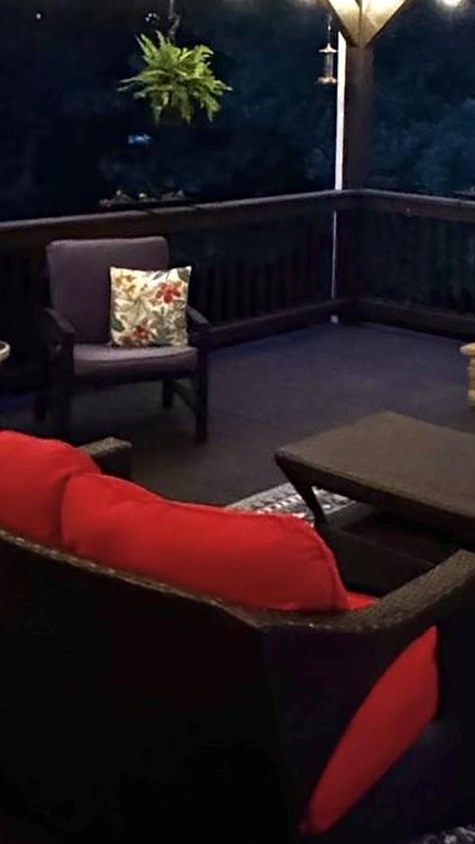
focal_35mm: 52
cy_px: 99
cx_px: 434
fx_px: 1165
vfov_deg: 37.5
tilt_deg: -1.5
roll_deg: -1.6
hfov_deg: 22.5
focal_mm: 2.22
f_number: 2.2
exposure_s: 1/30
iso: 1600
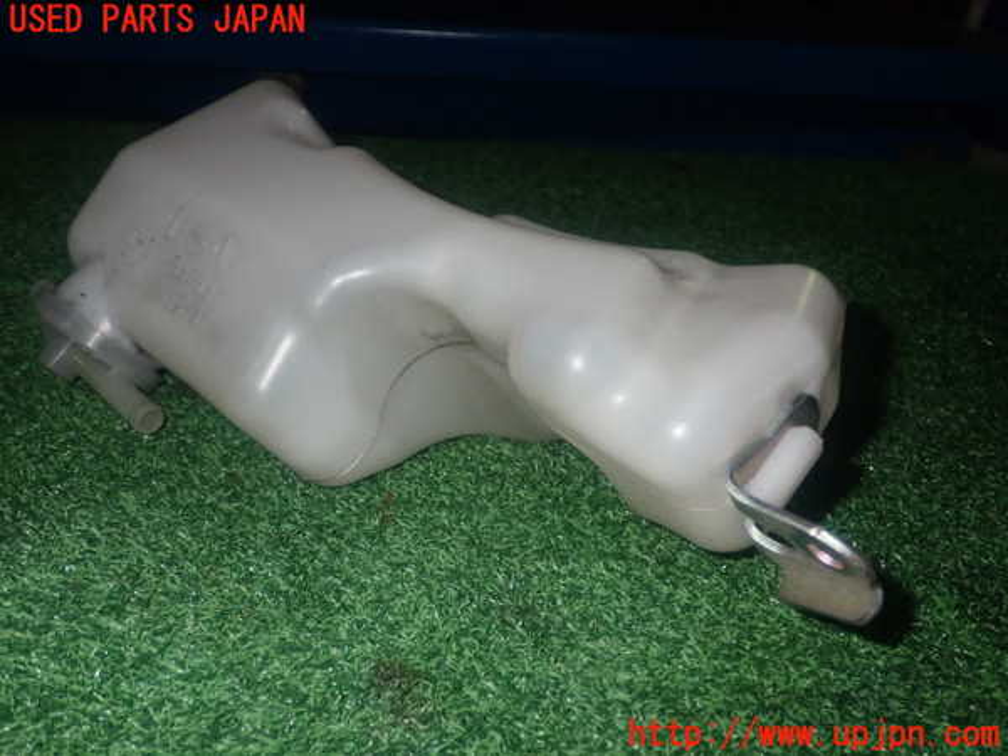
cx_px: 504
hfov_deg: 51.4
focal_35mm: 36
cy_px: 378
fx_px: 1048
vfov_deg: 39.7
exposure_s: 1/40
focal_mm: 6.37
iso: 250
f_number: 7.1
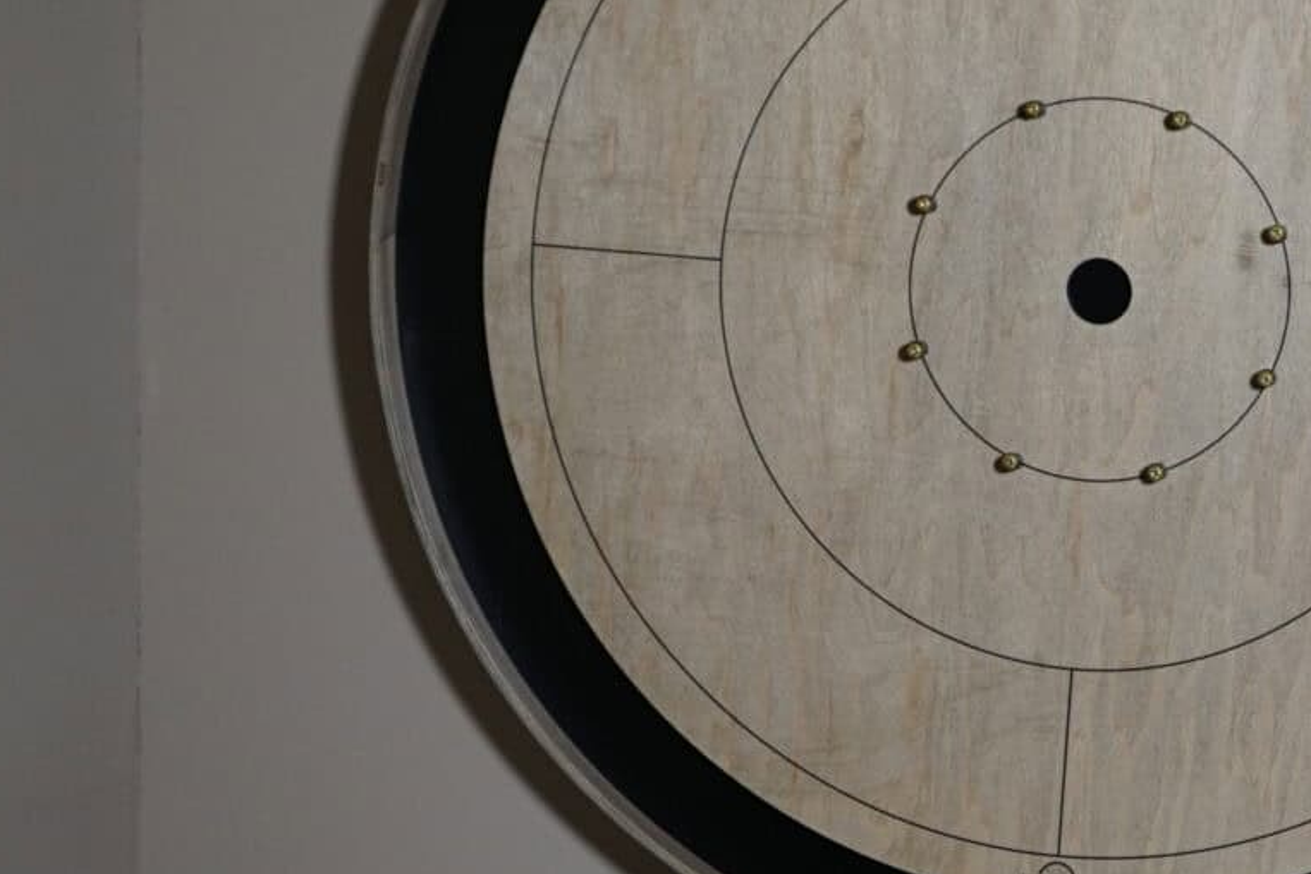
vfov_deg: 13.2
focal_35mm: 104
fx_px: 3788
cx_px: 1466
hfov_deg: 18.8
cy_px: 573
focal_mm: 31
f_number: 3.5
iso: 320
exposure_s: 1/60
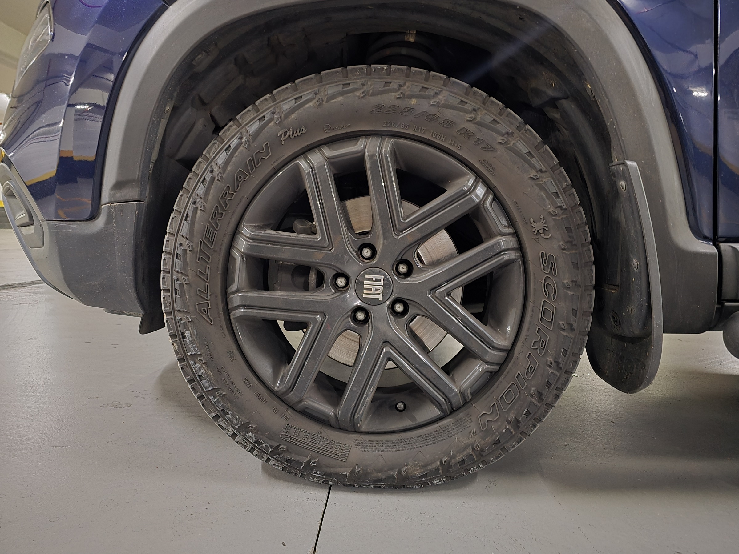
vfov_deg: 58.9
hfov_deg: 73.9
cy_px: 277
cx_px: 370
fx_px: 491
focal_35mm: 23
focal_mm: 6.3
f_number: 1.7
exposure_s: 1/12
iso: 3200
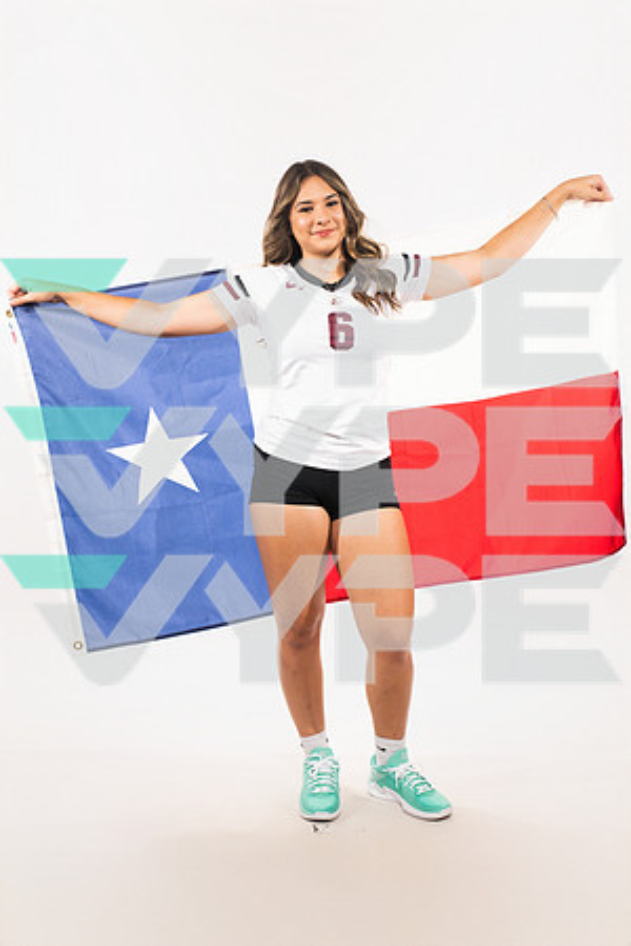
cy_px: 473
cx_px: 316
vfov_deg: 46.4
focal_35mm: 42
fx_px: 1104
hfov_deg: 31.9
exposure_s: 1/320
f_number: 7.1
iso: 500
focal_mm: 42
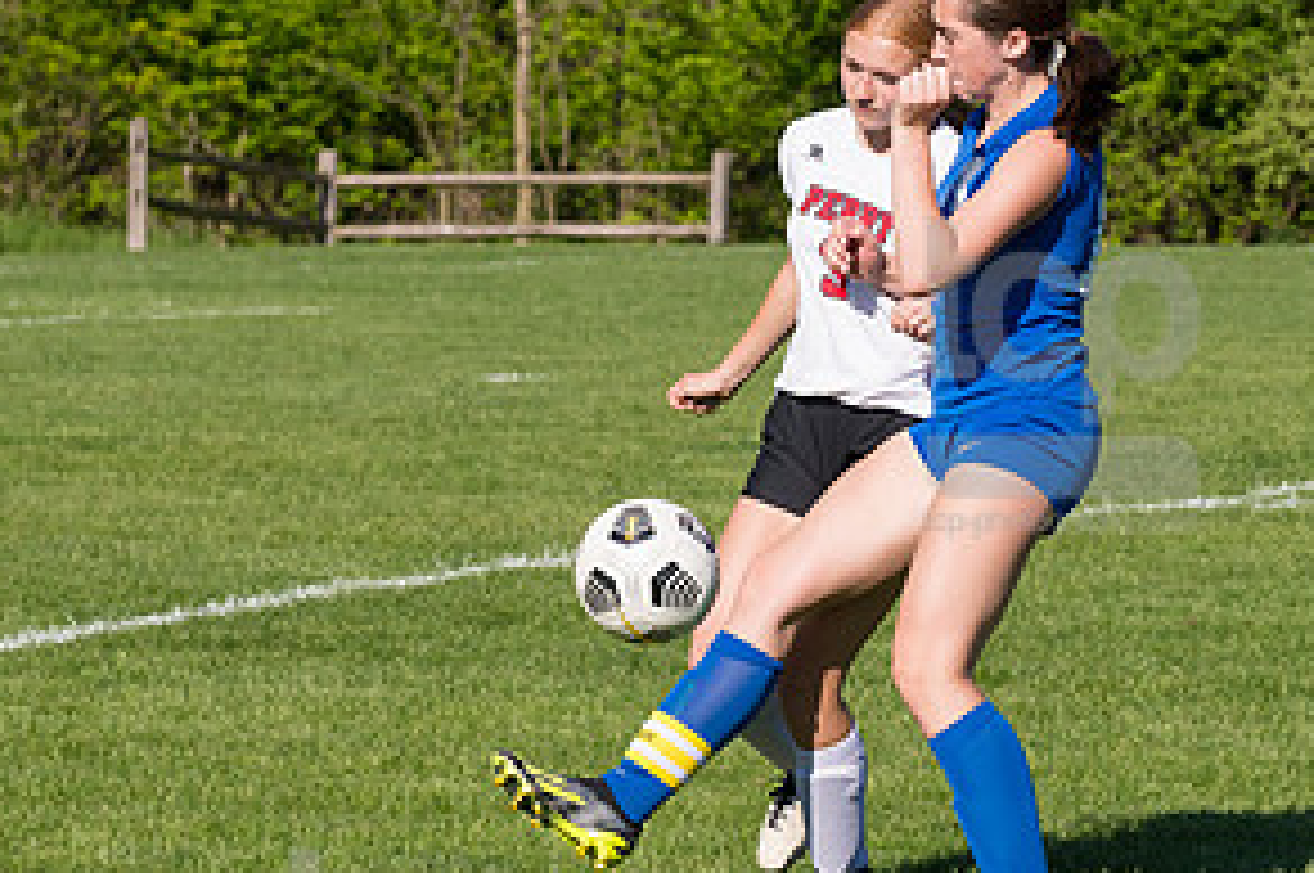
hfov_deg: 7.3
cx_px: 1062
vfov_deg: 4.9
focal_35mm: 282
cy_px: 378
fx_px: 10281
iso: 250
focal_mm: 95
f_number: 5.6
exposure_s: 1/1600
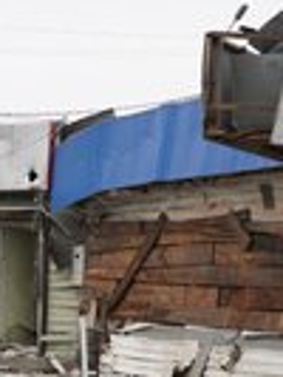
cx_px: -11
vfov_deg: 14.5
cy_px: 322
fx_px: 1463
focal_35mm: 134
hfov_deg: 10.9
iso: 100
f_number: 4.5
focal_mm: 31
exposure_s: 1/80
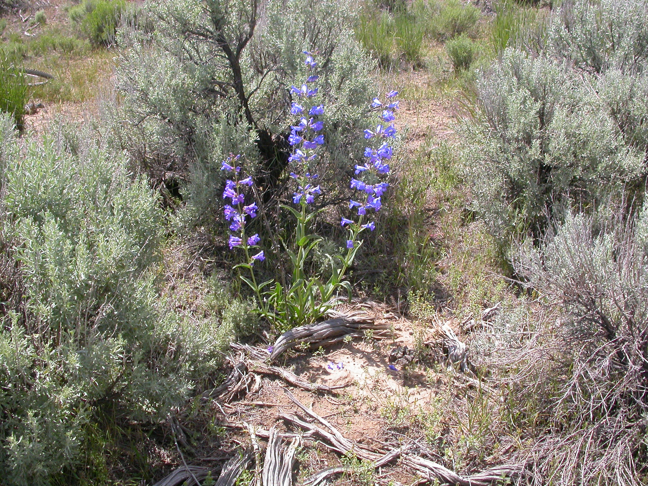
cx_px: 324
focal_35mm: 38
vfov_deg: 37.7
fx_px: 711
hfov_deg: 49.0
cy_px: 243
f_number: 6.7
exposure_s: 1/229
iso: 100
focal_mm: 7.85
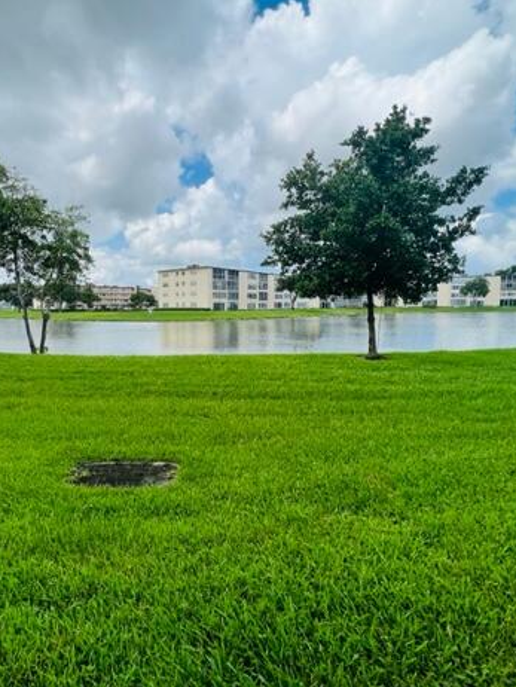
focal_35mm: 18
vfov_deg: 87.7
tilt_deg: -4.3
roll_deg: +0.5
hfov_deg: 69.8
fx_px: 357
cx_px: 177
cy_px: 332
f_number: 1.8
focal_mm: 1.57
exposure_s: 1/1277
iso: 32
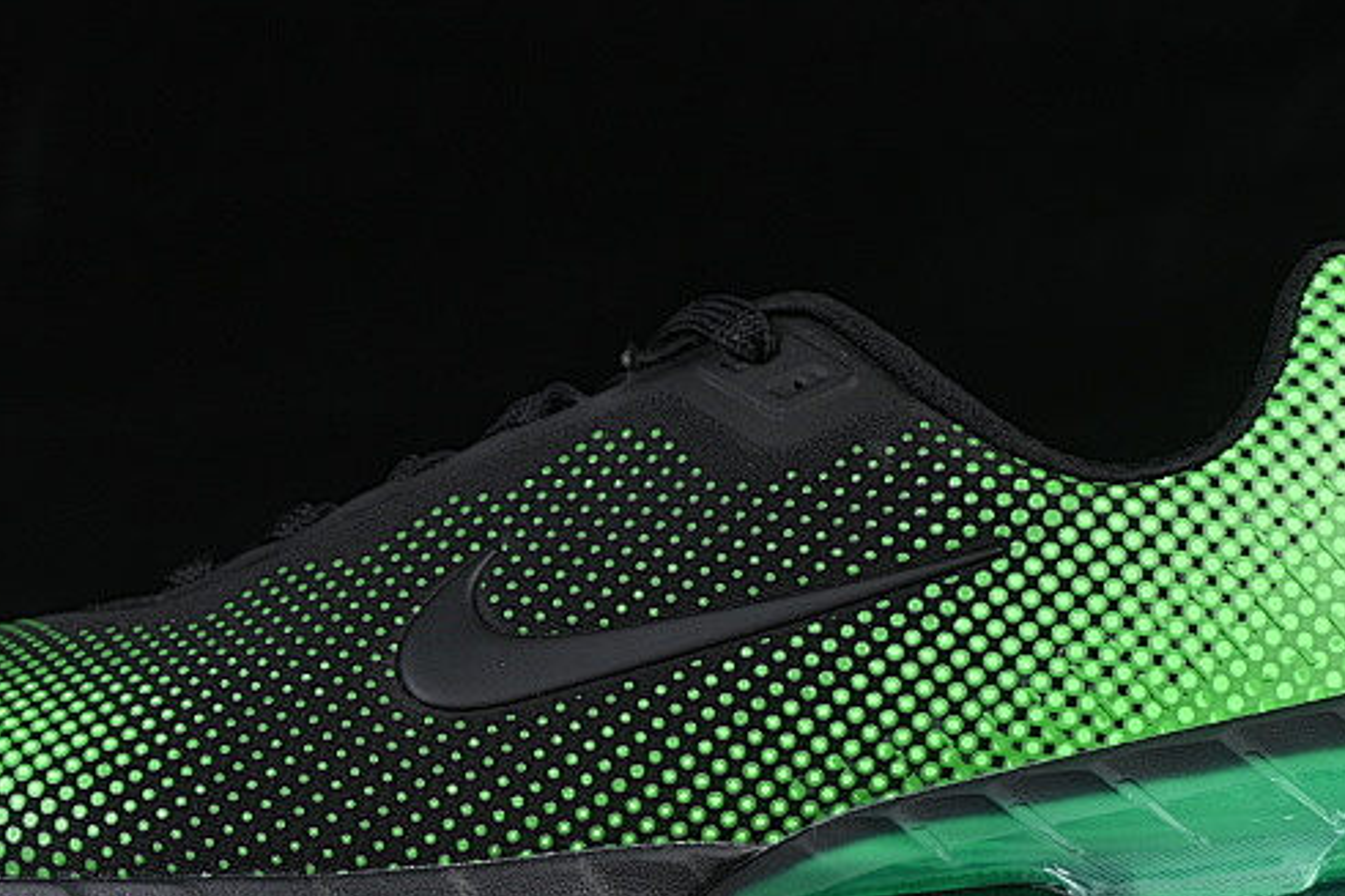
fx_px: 6162
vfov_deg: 8.3
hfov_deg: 12.5
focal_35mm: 165
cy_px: 480
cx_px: 625
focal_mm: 50
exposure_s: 1/60
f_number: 7.1
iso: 160
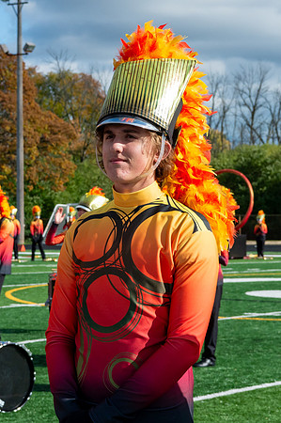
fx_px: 1439
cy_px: 184
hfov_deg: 11.1
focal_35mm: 123
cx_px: 116
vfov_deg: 16.7
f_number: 10
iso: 1600
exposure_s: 1/4000
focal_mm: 70
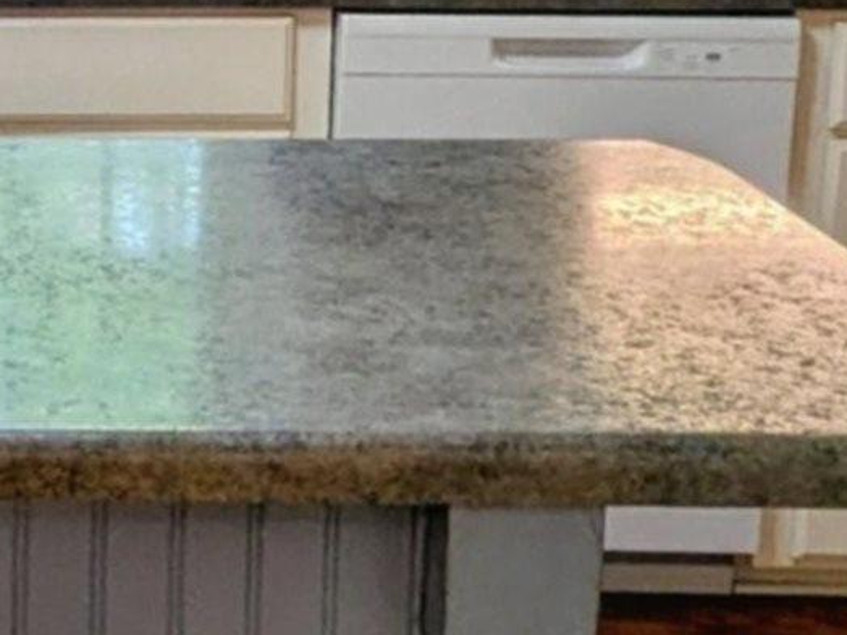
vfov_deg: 17.5
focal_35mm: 82
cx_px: -220
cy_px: -36
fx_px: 2006
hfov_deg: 21.7
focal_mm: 1.85
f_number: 2.2
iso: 71
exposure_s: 1/60
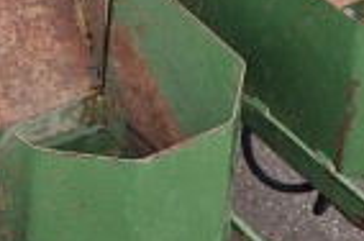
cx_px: 15
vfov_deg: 7.8
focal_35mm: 173
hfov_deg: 11.8
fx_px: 1745
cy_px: -97
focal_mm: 5.4
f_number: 1.8
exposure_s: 1/542
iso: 50
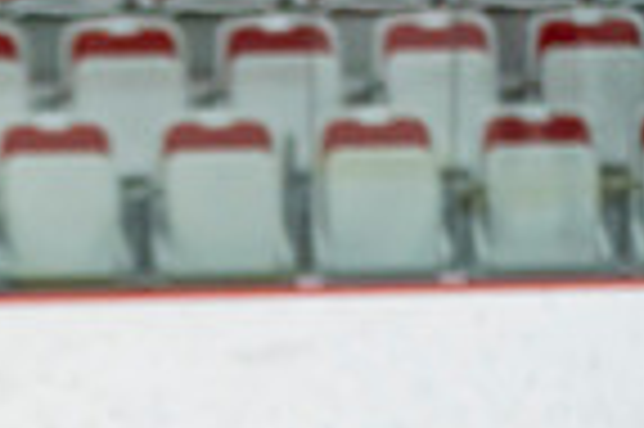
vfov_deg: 2.4
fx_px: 10328
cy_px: 845
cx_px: -339
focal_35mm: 578
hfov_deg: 3.6
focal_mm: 123
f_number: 2.8
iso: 800
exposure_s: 1/640
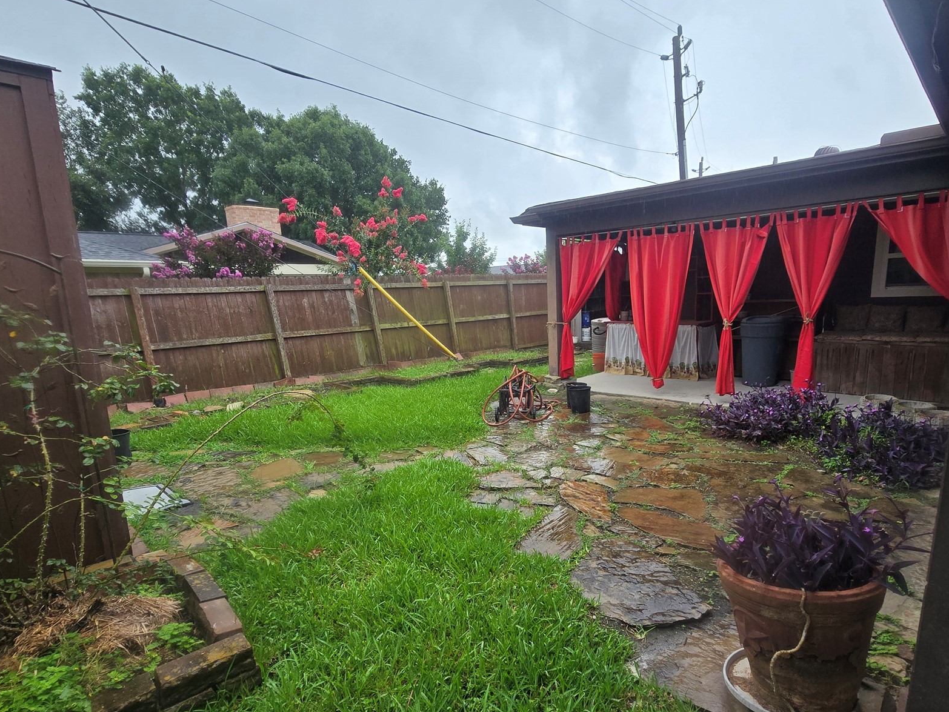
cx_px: 508
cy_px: 392
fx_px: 466
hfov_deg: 90.9
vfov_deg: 74.5
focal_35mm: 17
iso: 50
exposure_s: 1/205
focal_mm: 2.2
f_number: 2.2
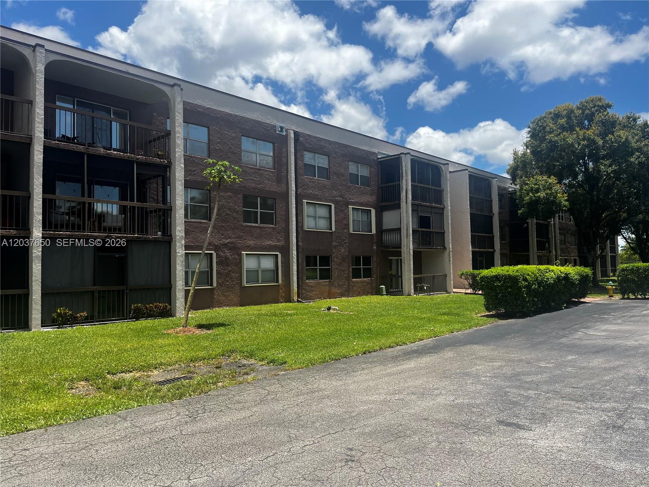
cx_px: 324
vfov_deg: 53.1
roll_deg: +1.5
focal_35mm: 26
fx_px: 487
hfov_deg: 67.3
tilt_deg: +2.9
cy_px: 244
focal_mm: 5.1
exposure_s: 1/3215
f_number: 1.6
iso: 50
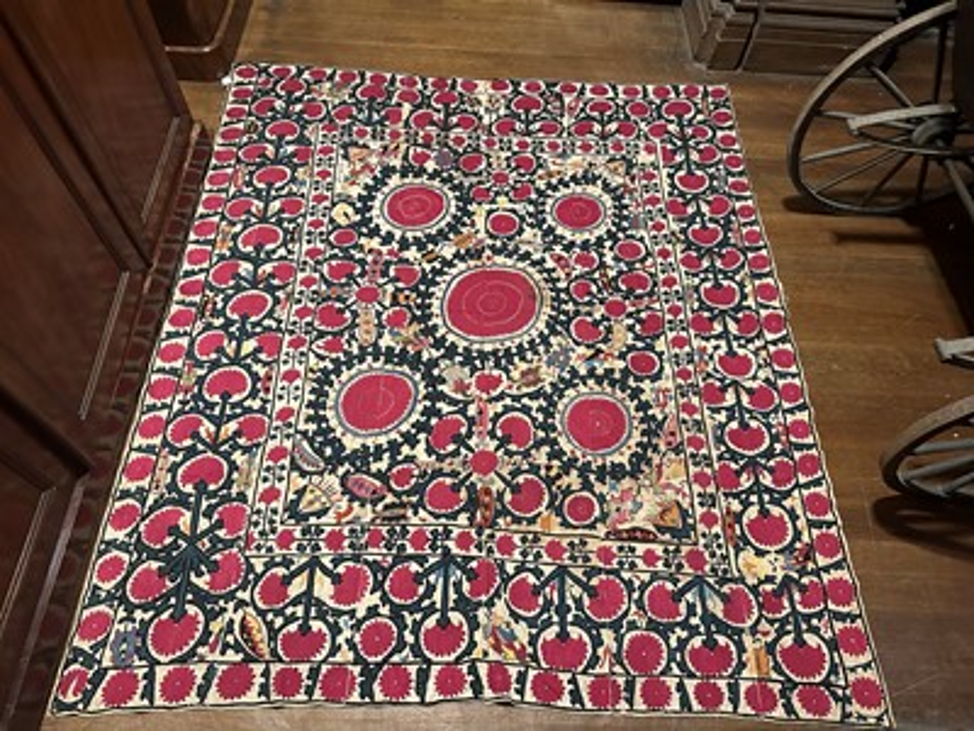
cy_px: 366
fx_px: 675
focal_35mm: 24
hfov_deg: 71.6
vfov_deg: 56.8
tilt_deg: -60.0
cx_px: 487
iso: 1000
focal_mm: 6.86
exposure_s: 1/47
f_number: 1.78
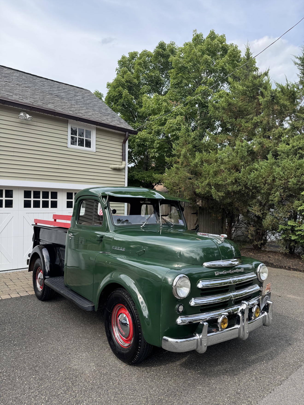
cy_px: 202
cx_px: 152
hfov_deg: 56.8
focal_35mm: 24
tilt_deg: +0.5
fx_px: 281
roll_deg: +0.0
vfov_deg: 71.6
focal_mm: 6.76
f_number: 1.78
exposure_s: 1/980
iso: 80
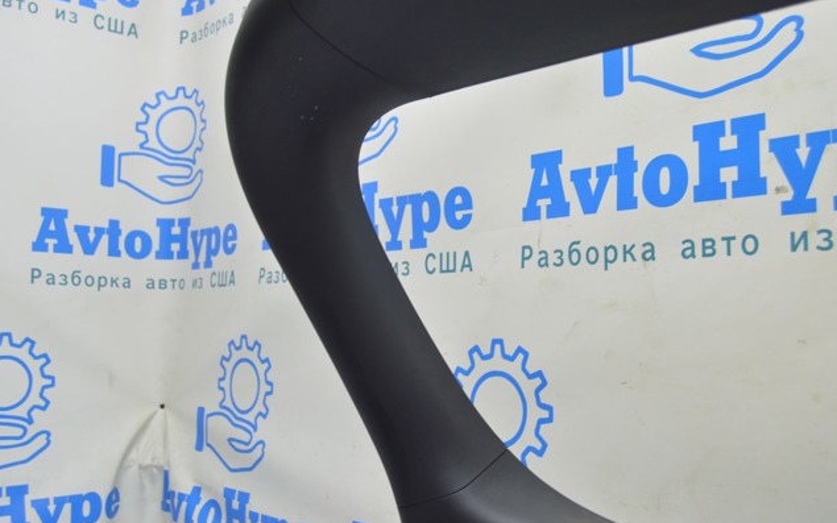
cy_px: 258
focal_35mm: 40
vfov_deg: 32.0
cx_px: 417
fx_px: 913
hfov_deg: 49.3
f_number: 5.6
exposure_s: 1/20
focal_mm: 26
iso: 400
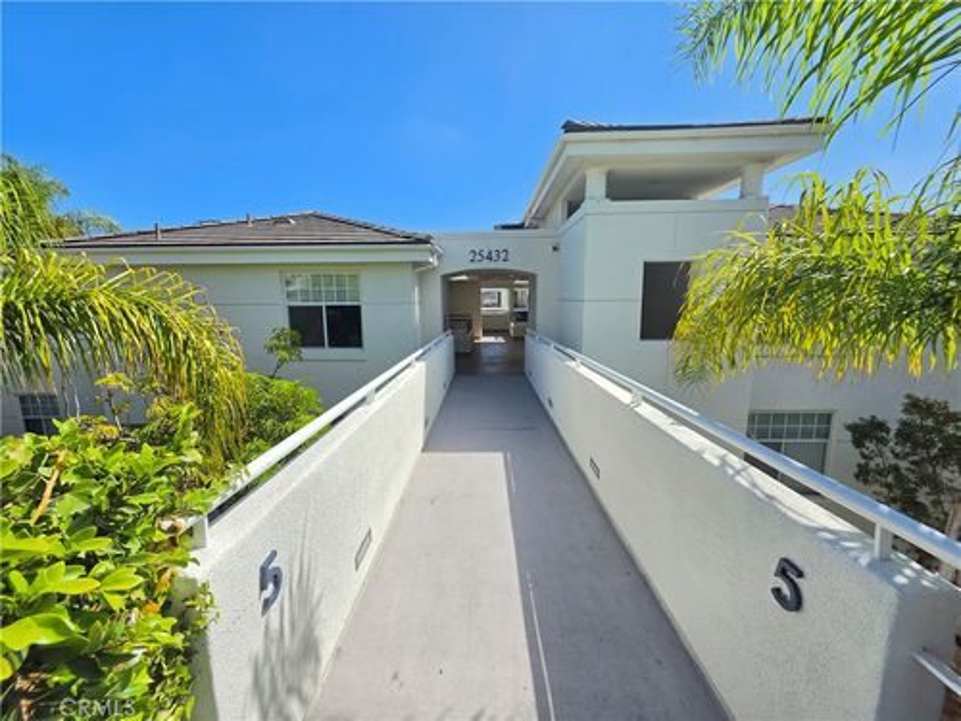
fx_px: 361
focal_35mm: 13
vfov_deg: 89.9
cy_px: 360
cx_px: 480
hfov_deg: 106.2
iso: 32
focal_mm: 2.2
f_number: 1.9
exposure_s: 1/2531
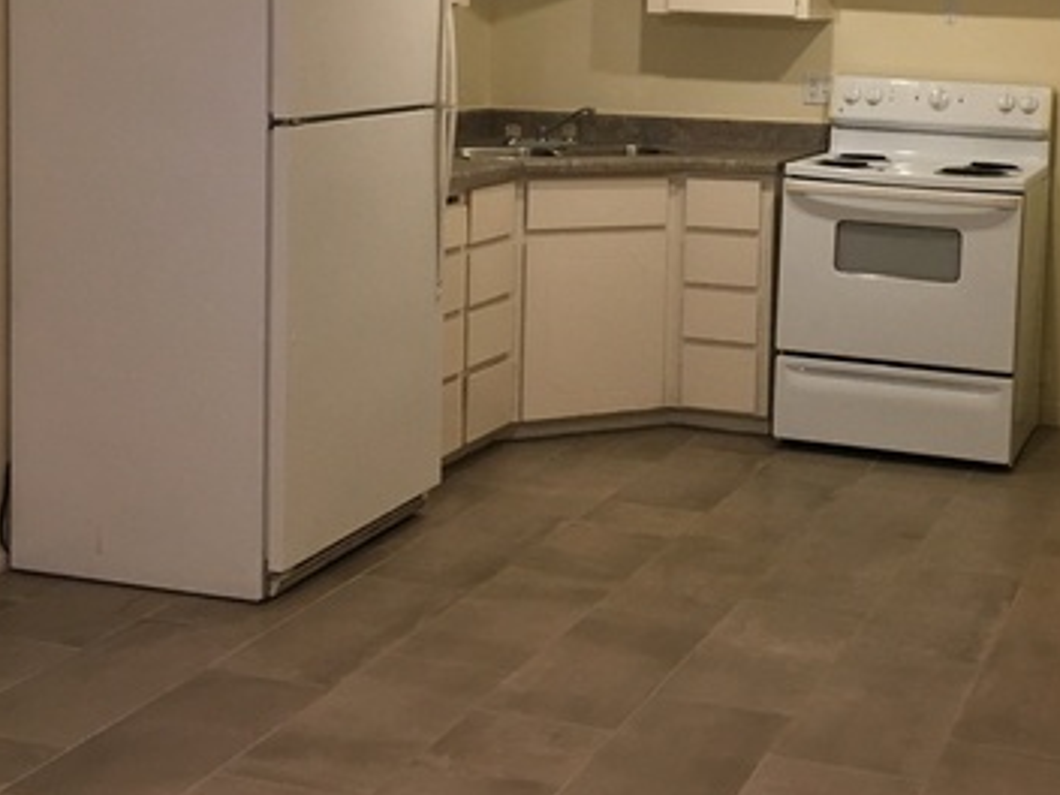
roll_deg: -1.9
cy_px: 111
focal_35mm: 55
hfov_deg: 34.3
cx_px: 778
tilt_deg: -3.8
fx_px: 1684
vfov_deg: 25.9
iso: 100
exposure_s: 1/30
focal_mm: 4.15
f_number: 2.2
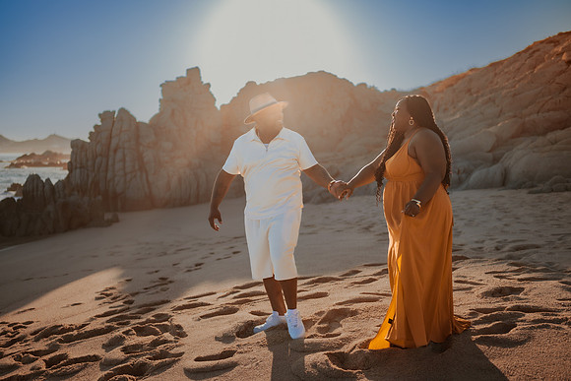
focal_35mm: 35
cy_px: 190
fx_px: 555
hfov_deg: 54.4
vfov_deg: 37.9
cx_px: 286
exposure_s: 1/4000
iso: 100
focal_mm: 35
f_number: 1.8
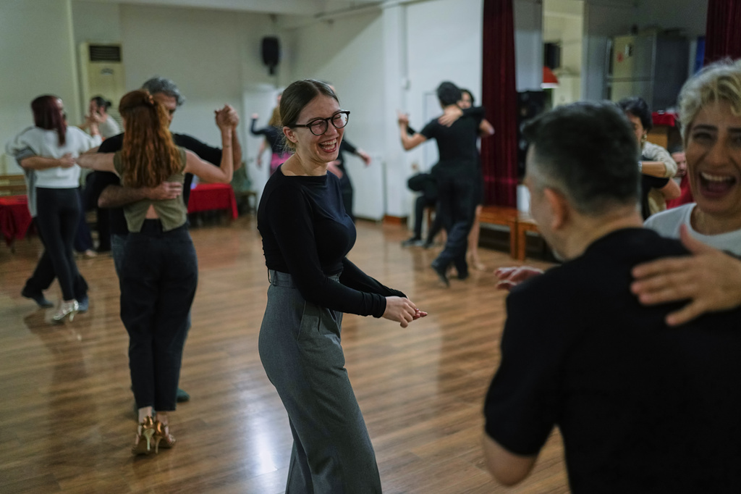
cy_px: 247
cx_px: 370
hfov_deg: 54.4
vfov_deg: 37.8
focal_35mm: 35
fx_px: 720
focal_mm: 35
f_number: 1.4
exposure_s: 1/125
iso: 1600
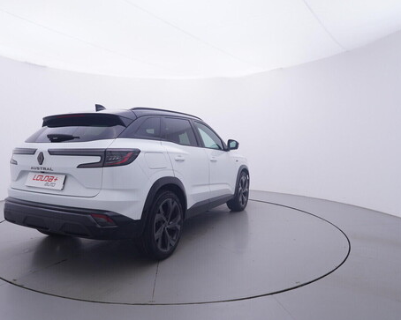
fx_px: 303
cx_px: 172
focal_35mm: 26
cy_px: 161
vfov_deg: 55.7
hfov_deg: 66.6
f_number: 5
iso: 200
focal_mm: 15
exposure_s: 1/80
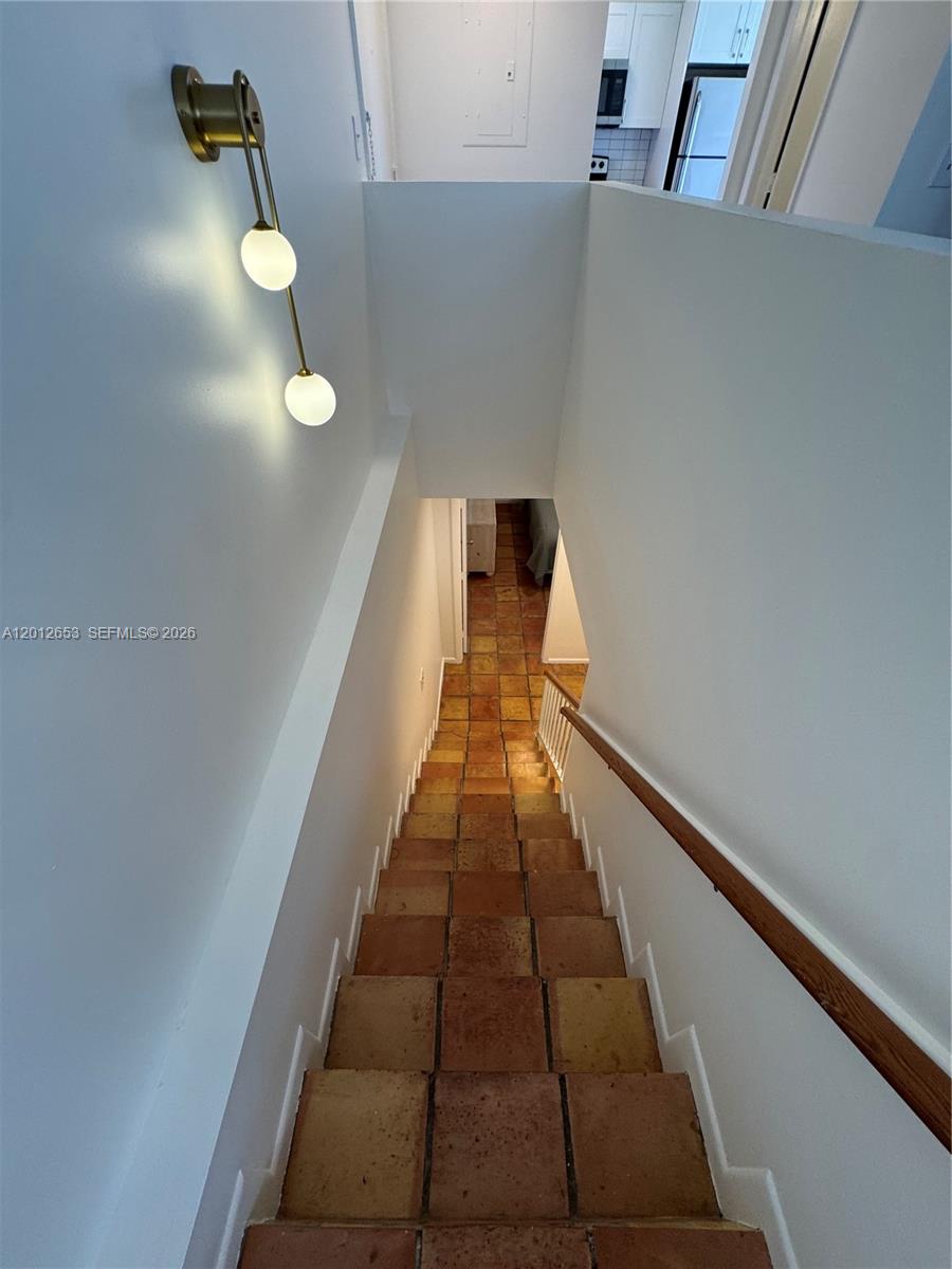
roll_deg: -0.7
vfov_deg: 102.1
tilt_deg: -44.0
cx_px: 476
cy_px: 634
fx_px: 513
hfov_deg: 85.7
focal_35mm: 14
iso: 160
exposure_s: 1/120
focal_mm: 2.22
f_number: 2.2
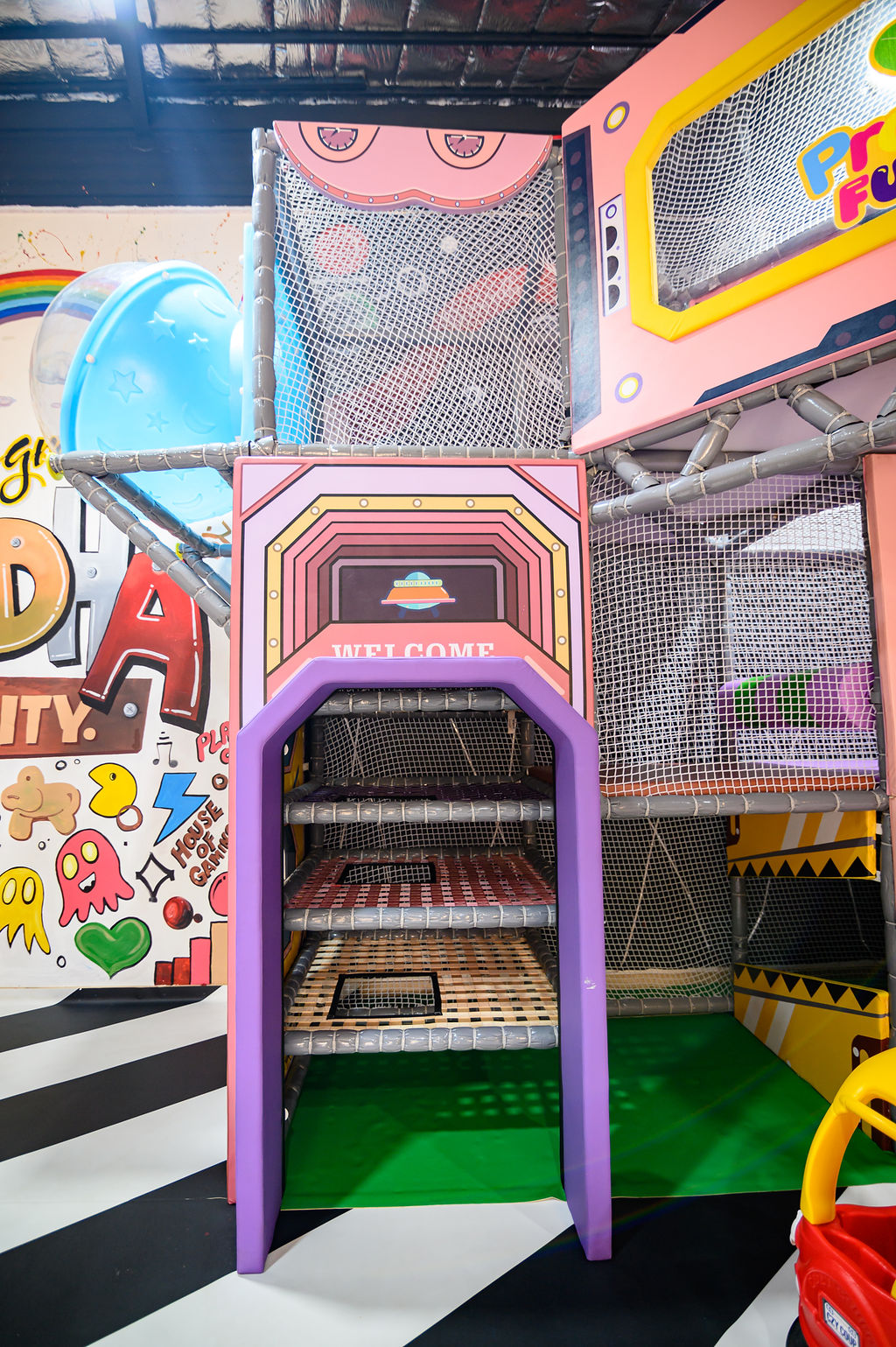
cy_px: 674
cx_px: 448
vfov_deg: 96.8
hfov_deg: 73.7
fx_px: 598
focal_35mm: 16
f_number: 2.8
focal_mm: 16
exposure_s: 1/200
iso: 640
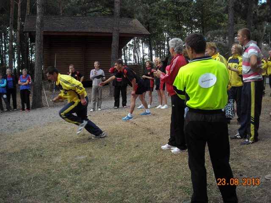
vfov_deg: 40.7
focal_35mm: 35
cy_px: 102
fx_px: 274
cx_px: 136
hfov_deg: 52.6
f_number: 2.8
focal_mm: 5.7
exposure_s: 1/250
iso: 124
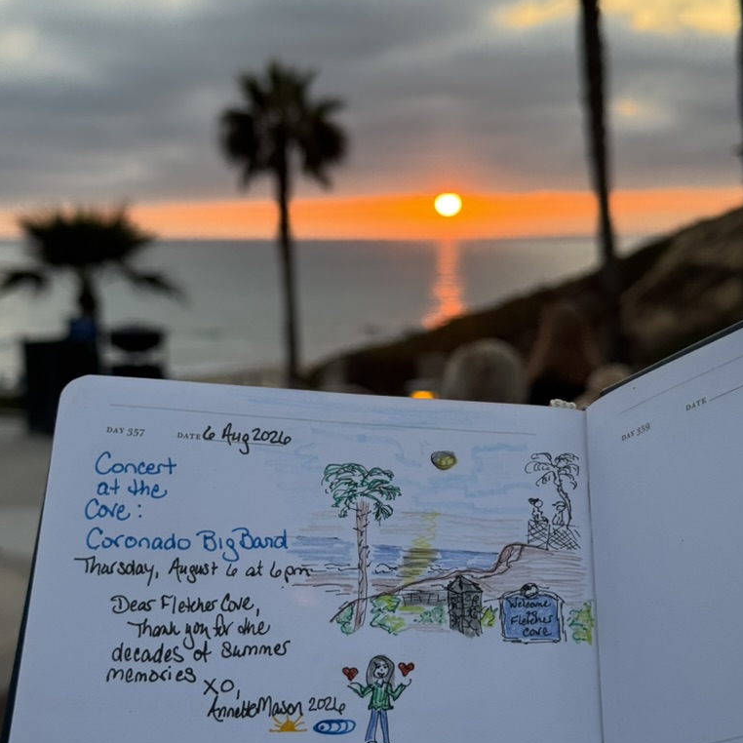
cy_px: 388
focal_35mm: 57
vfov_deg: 30.0
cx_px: 372
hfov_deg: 30.0
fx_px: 1384
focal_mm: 6.76
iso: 64
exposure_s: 1/297
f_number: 1.78
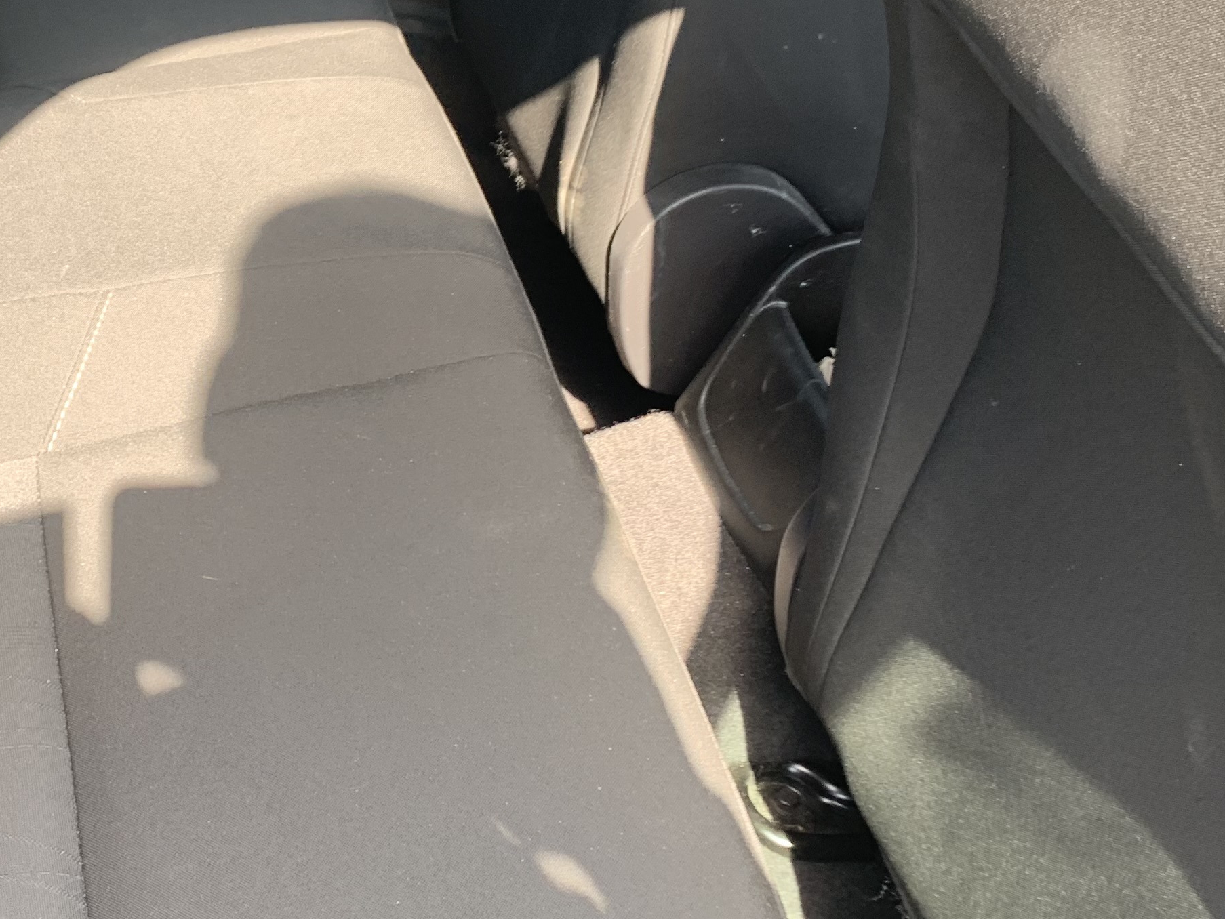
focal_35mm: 58
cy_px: 144
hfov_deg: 32.0
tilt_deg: -29.7
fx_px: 2053
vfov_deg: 24.7
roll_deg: -16.7
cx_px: 191
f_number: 1.8
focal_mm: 4.25
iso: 50
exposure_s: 1/121
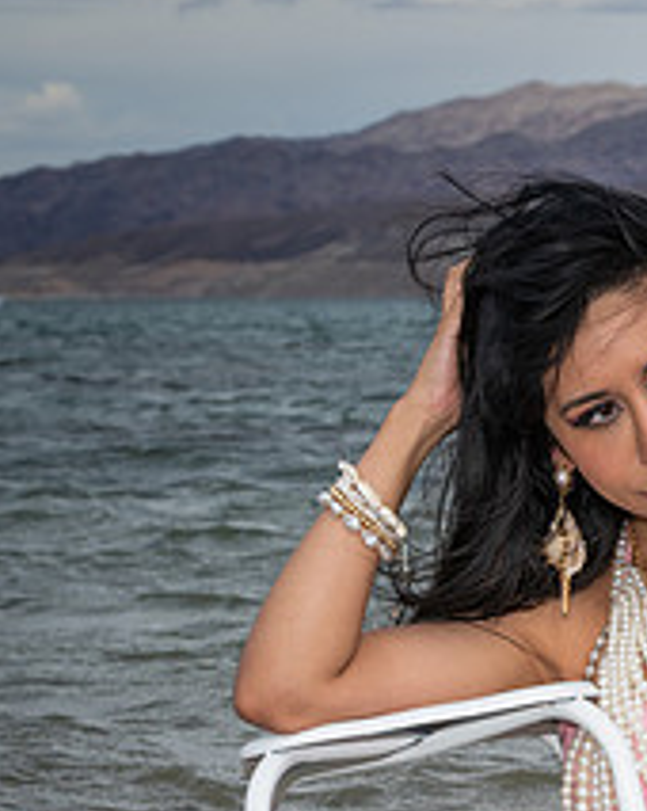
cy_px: 714
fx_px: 3931
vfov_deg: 11.7
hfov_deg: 9.0
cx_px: 1111
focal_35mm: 164
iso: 64
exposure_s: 1/250
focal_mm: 63
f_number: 10
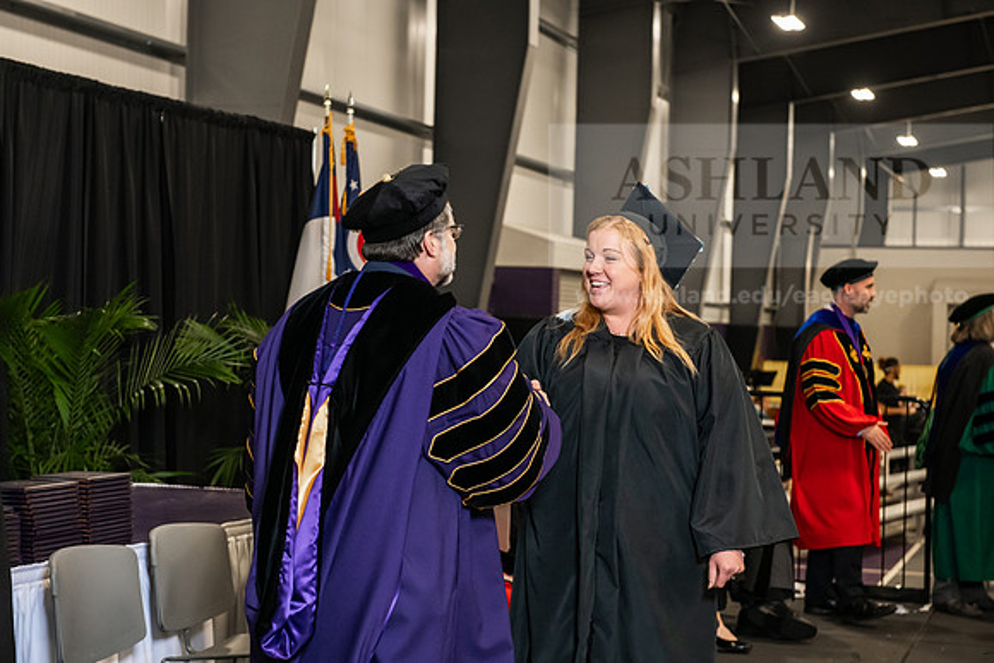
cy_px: 332
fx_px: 1933
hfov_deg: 28.8
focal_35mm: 70
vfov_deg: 19.5
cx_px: 497
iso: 2500
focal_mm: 70
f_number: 5
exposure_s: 1/200
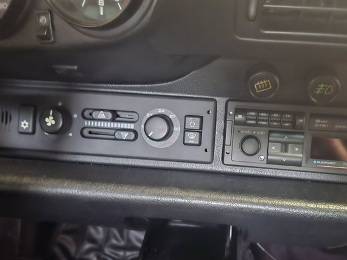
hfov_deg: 57.9
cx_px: 208
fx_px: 311
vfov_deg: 45.4
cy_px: 134
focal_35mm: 31
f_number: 1.8
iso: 1250
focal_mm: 5.54
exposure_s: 1/11
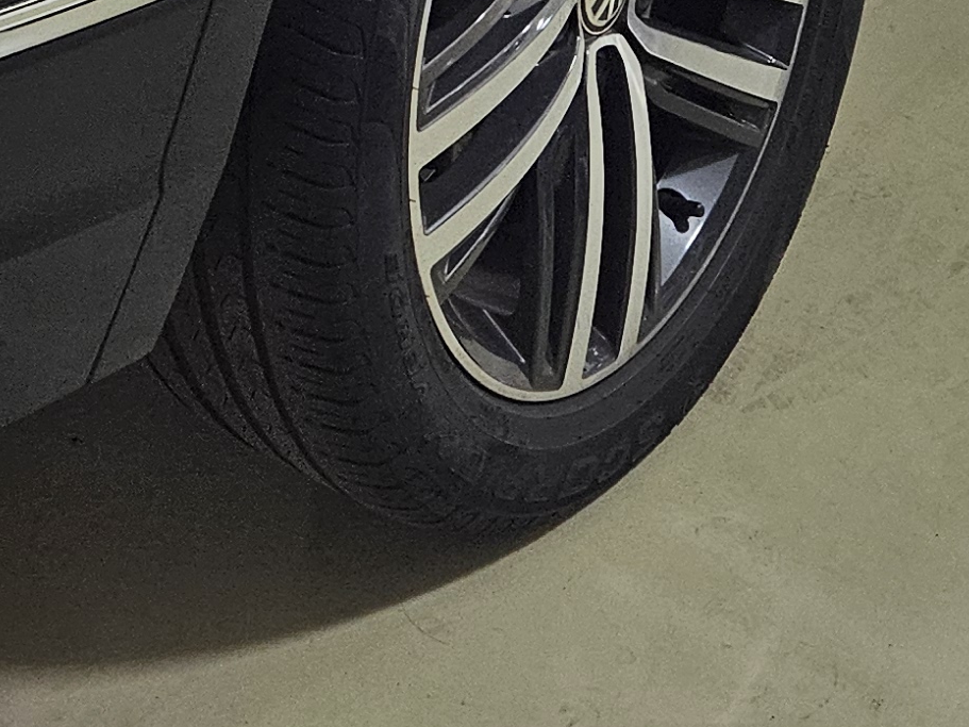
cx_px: 32
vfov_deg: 12.4
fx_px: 2827
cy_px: -846
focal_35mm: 101
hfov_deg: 19.0
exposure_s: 1/120
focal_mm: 5.4
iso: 250
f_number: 1.8
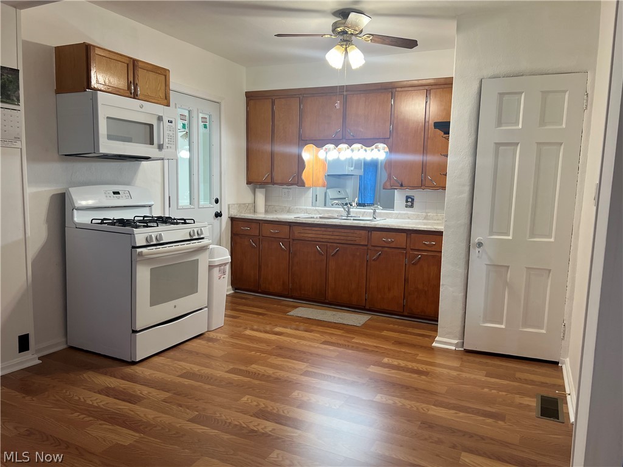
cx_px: 312
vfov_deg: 53.1
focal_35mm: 26
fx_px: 468
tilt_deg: -6.6
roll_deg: -1.2
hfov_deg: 67.3
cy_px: 234
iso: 125
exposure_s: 1/120
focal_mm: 5.7
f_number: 1.5
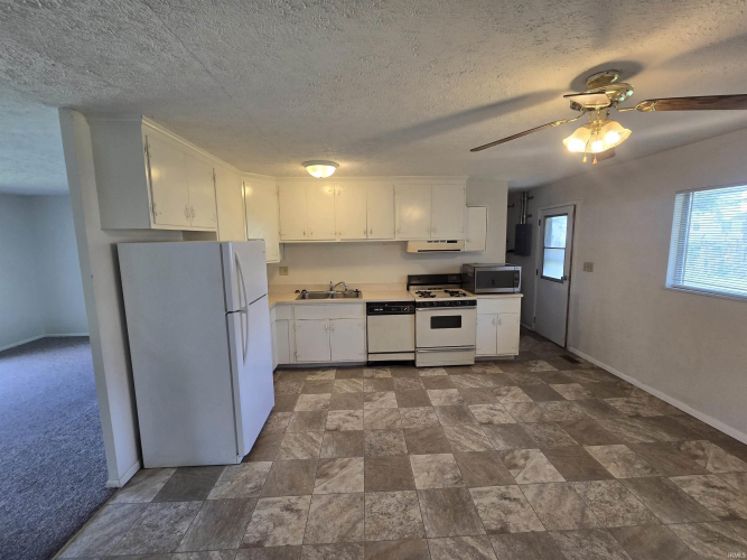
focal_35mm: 13
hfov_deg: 106.2
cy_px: 280
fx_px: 280
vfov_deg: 89.9
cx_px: 374
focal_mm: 2.2
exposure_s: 1/60.2
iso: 100
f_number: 2.2
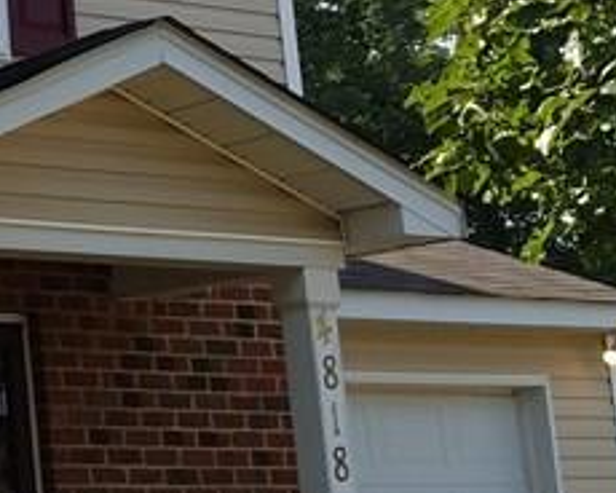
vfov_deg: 13.5
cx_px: -345
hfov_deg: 15.5
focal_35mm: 113
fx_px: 2060
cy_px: 19
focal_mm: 4.2
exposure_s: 1/1296
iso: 50
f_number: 1.7
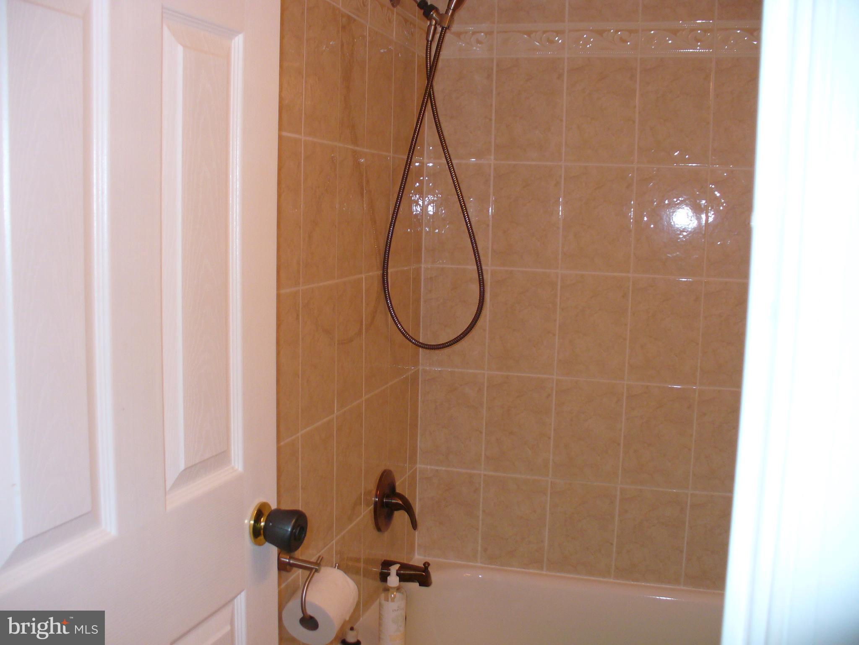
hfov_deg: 50.1
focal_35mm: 37
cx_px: 430
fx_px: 918
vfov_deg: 38.7
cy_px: 322
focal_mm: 6.1
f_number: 2.8
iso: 100
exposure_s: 1/30
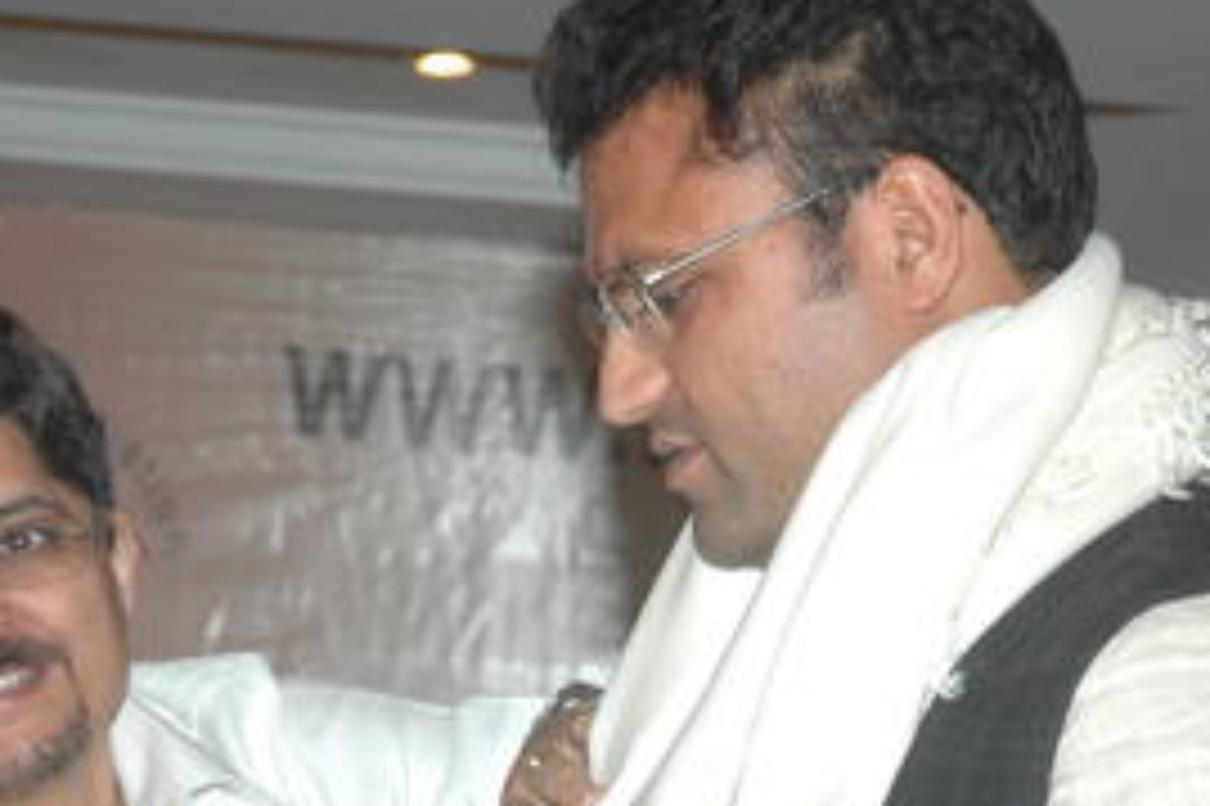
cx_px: 540
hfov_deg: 13.3
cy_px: 655
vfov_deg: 8.9
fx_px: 5173
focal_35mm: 154
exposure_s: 1/60
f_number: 4.5
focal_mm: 46
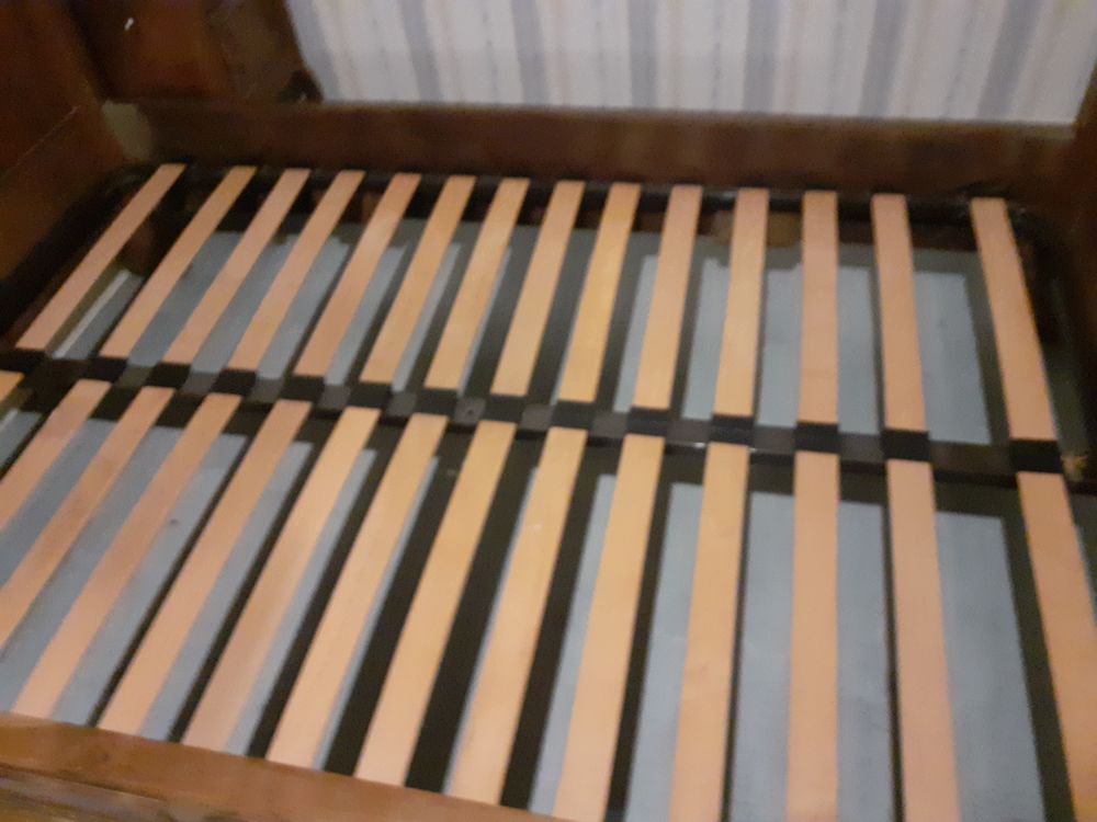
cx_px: 548
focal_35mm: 27
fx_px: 856
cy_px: 411
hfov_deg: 65.3
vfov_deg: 51.4
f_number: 1.9
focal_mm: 3.6
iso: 800
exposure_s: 1/20
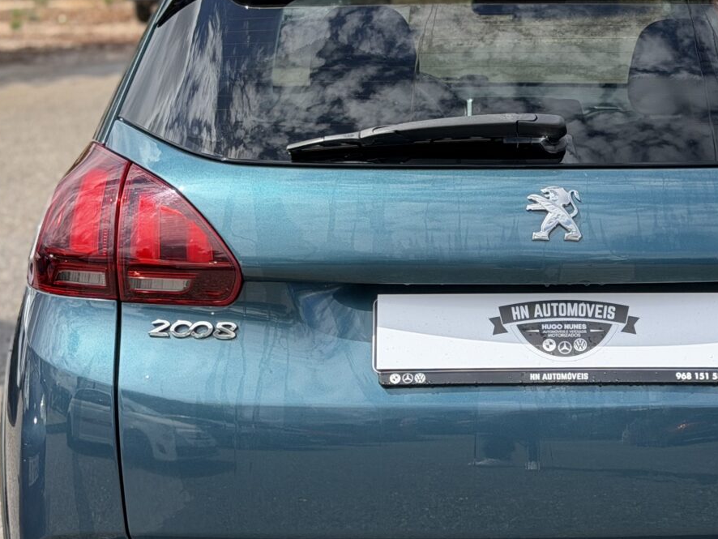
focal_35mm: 104
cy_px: 320
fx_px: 2158
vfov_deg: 14.2
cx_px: 545
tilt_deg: -6.7
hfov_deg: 18.8
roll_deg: -2.9
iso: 100
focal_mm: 6.76
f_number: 1.78
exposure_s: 1/2033
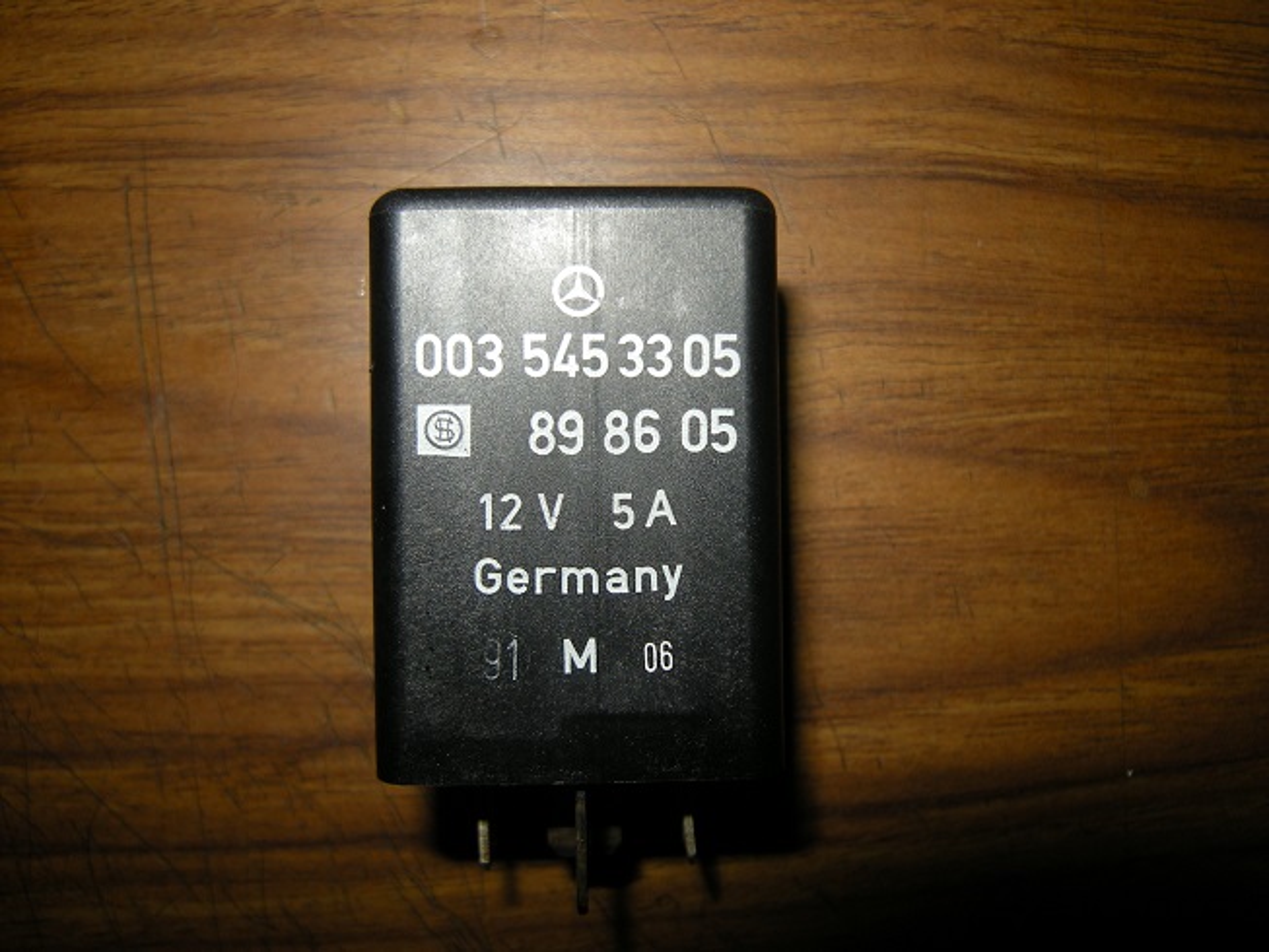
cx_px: 634
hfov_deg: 63.4
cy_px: 476
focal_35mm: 28
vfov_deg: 49.8
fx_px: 1027
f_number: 5.6
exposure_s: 1/60
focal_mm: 4.7
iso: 64
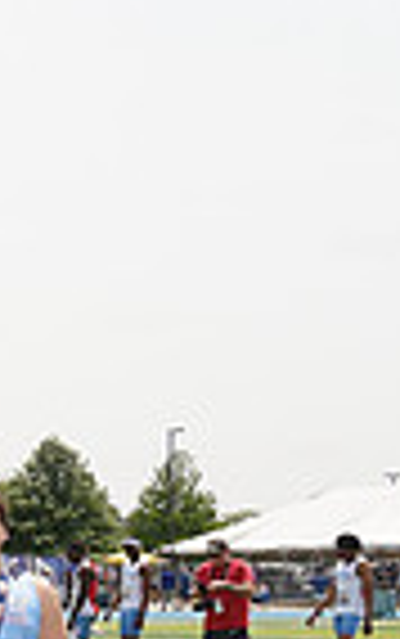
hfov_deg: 10.0
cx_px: -782
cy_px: 583
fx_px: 1741
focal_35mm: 100
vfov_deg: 20.3
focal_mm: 24
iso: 100
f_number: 8
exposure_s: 1/200
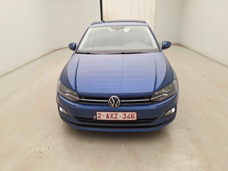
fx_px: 151
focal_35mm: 23
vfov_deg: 58.9
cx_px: 114
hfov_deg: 73.9
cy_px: 86
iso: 50
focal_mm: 5.54
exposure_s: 1/100
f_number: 1.8
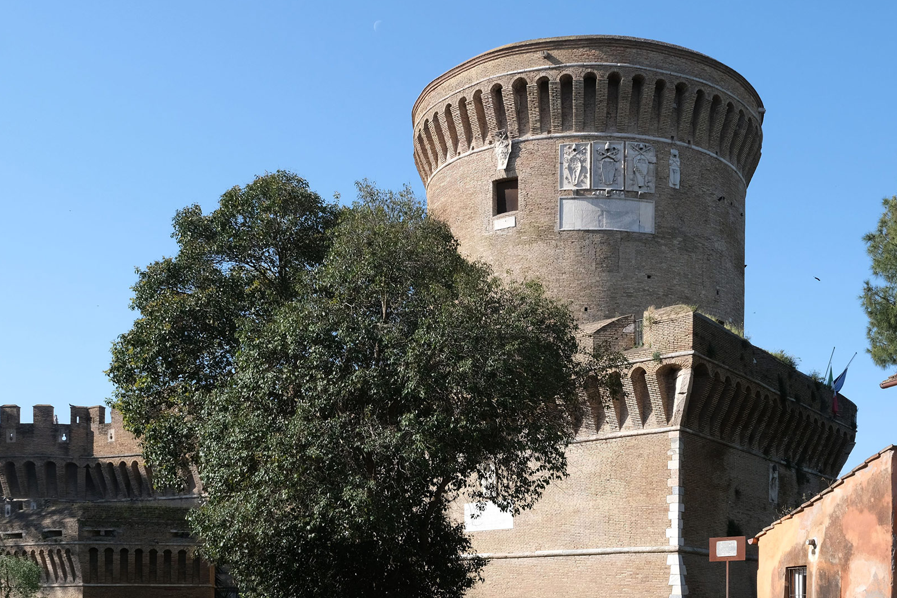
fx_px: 1047
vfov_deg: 31.8
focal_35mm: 42
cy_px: 355
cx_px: 434
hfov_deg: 46.4
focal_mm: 22.3
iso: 400
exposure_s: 1/500
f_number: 8
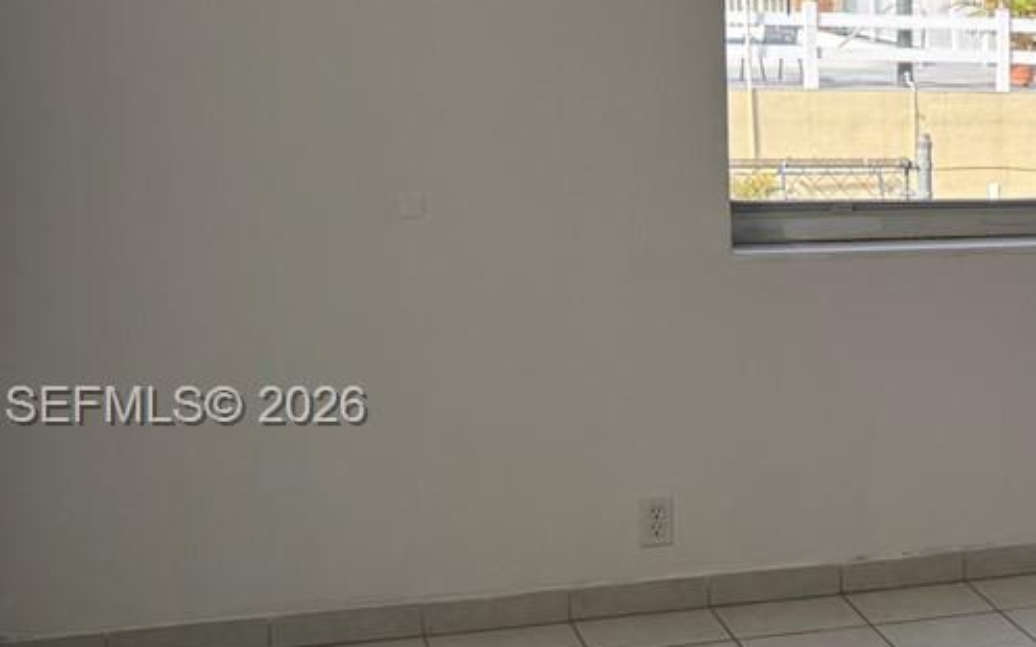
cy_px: 409
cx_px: 1387
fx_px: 2315
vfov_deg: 15.9
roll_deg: -1.2
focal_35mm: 82
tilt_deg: -11.2
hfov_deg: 22.3
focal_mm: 6.76
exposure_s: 1/284
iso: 80
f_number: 1.78
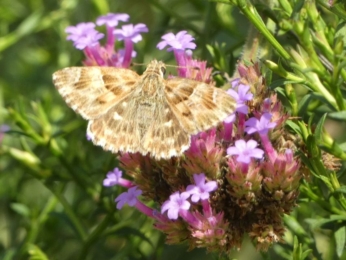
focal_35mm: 440
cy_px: 130
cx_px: 173
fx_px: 4399
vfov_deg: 3.4
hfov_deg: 4.5
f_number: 5.6
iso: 125
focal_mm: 78.8
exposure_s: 1/100
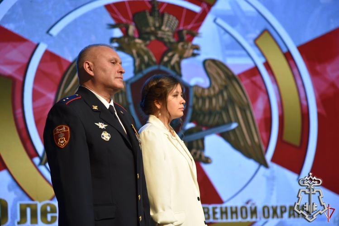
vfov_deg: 11.4
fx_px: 1130
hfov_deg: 17.1
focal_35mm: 120
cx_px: 170
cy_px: 113
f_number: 4
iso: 400
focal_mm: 120
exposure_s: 1/60
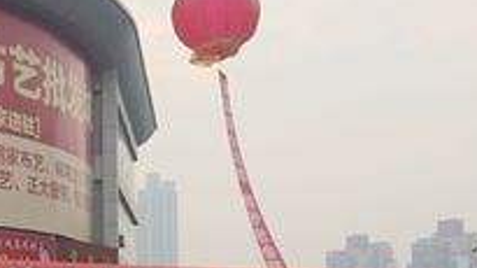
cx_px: 121
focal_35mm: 77
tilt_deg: +2.7
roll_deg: +0.6
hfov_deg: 27.2
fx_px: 973
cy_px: 276
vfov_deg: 15.3
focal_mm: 4.15
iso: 32
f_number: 2.2
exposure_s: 1/1466
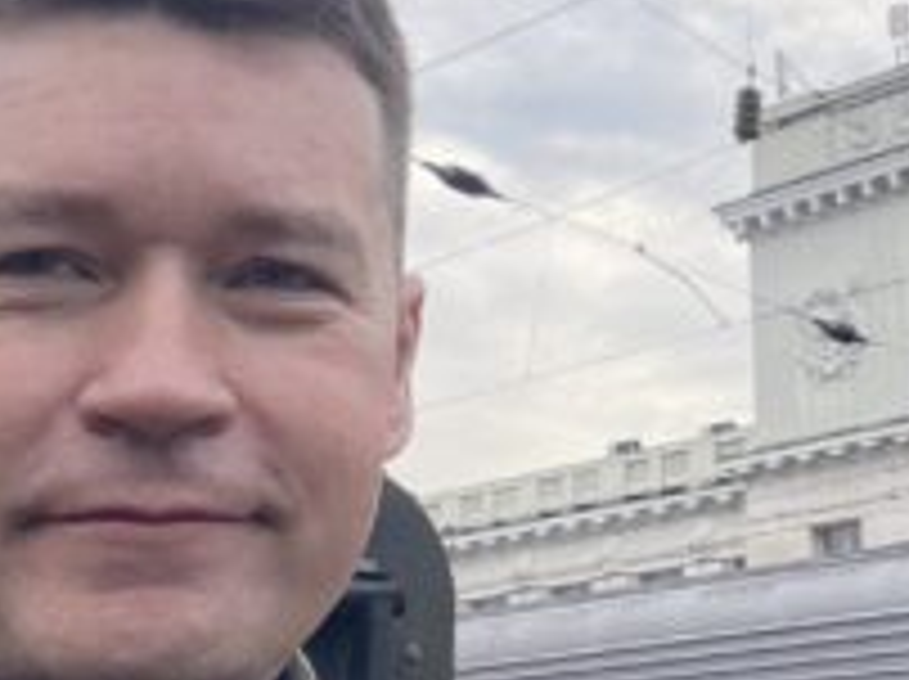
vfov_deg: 21.0
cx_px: 704
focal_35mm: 69
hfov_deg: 27.7
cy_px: 122
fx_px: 1810
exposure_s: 1/121
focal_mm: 2.71
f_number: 2.2
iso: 80
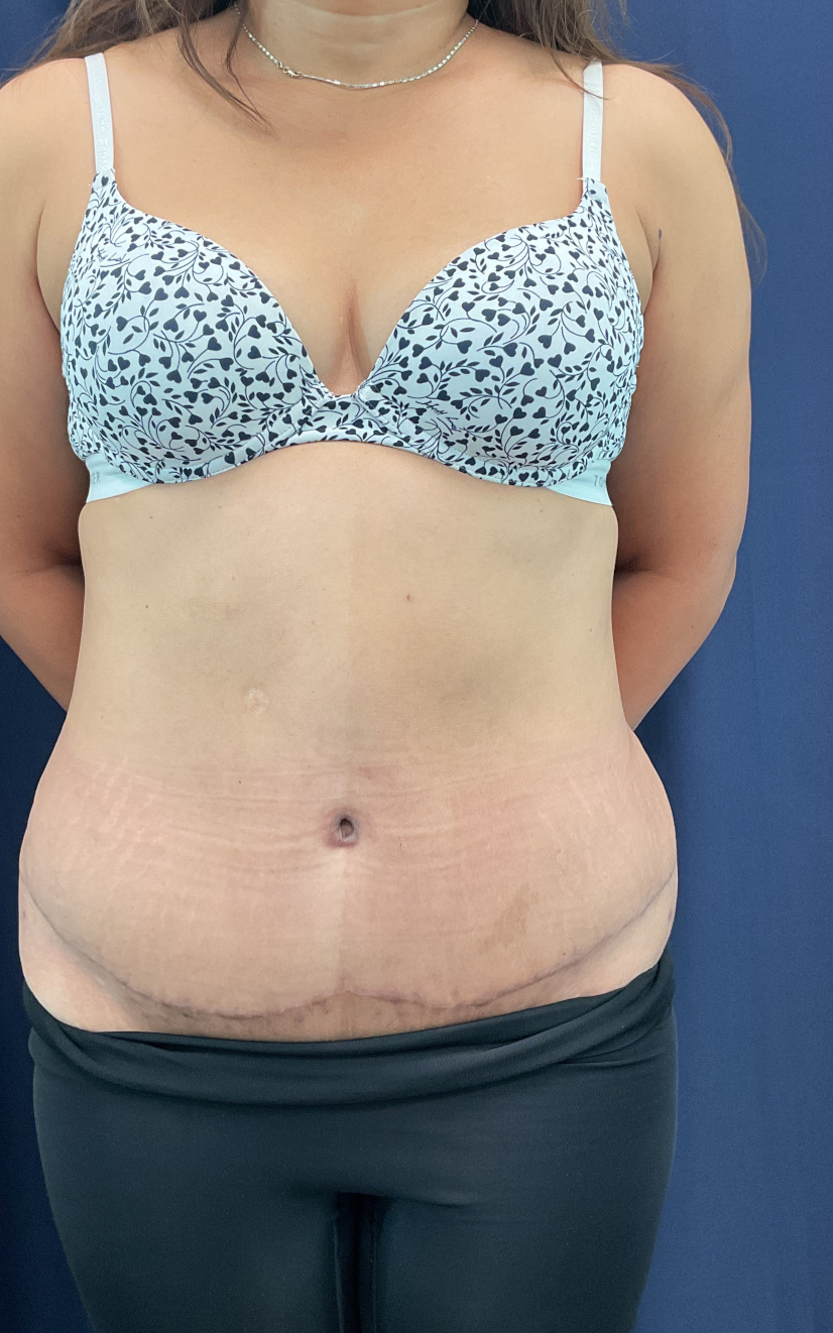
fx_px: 1126
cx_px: 356
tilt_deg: -4.4
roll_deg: +0.1
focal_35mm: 31
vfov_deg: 61.2
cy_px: 669
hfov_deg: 40.5
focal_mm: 3
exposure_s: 1/120
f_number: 1.8
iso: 64
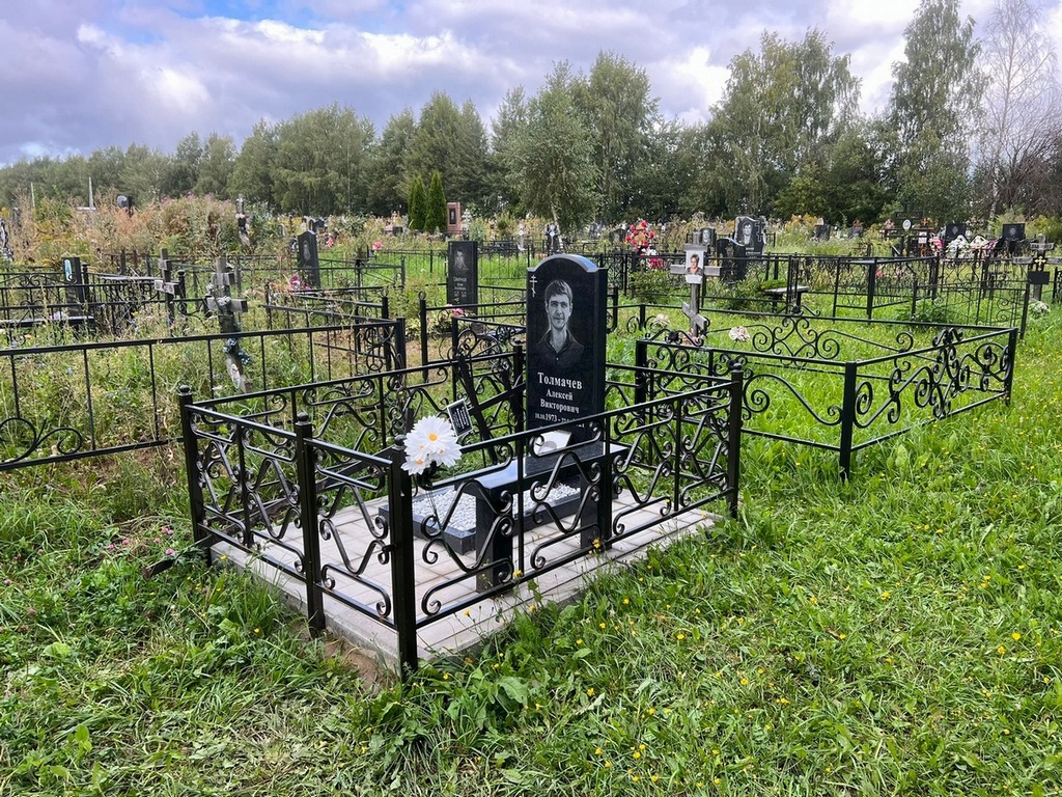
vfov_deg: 53.1
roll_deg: +1.1
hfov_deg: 67.3
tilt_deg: -8.6
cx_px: 531
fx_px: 798
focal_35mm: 26
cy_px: 398
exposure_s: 1/539
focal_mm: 5.7
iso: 50
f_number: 1.5
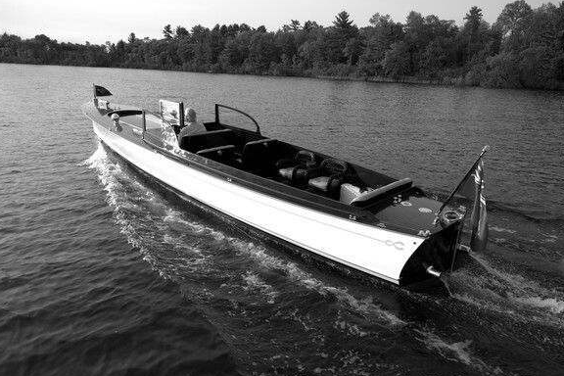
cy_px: 184
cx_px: 289
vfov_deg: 51.3
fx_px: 392
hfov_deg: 71.5
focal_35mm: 25
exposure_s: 1/500
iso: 320
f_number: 10
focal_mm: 24
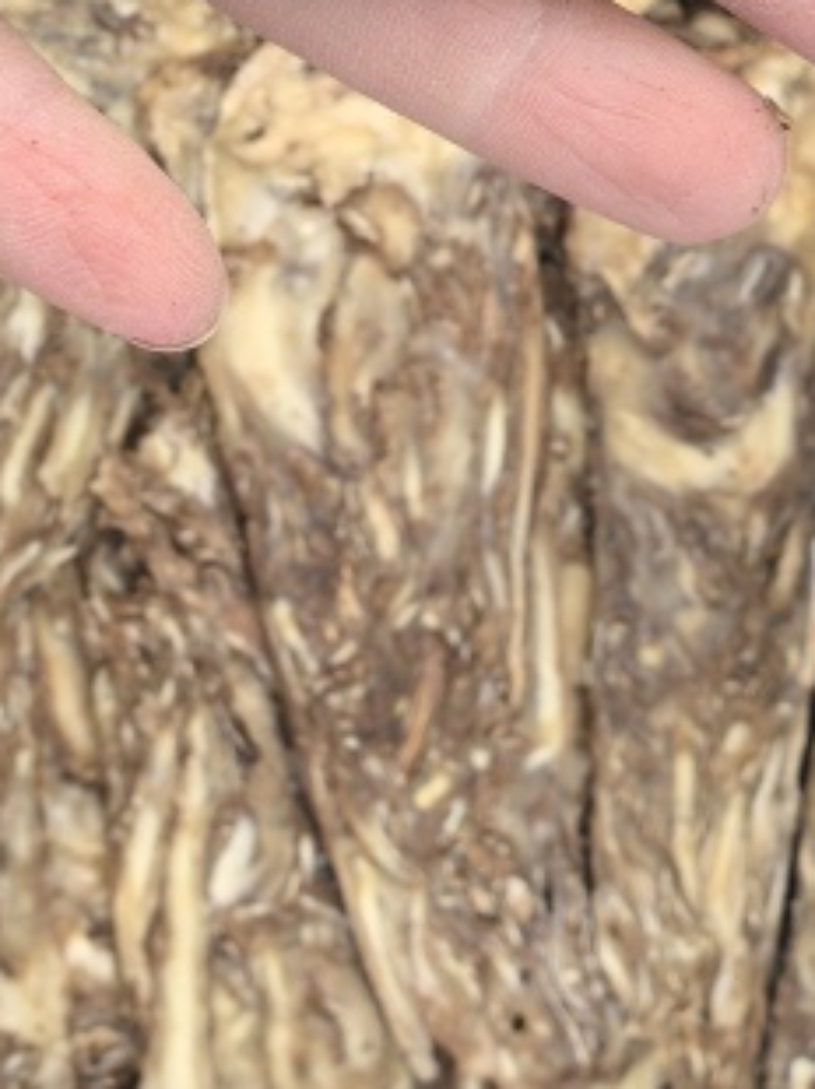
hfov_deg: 15.9
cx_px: 383
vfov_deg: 20.2
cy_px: -97
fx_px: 2923
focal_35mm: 93
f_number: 4
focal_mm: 6.35
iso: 160
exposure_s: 1/397
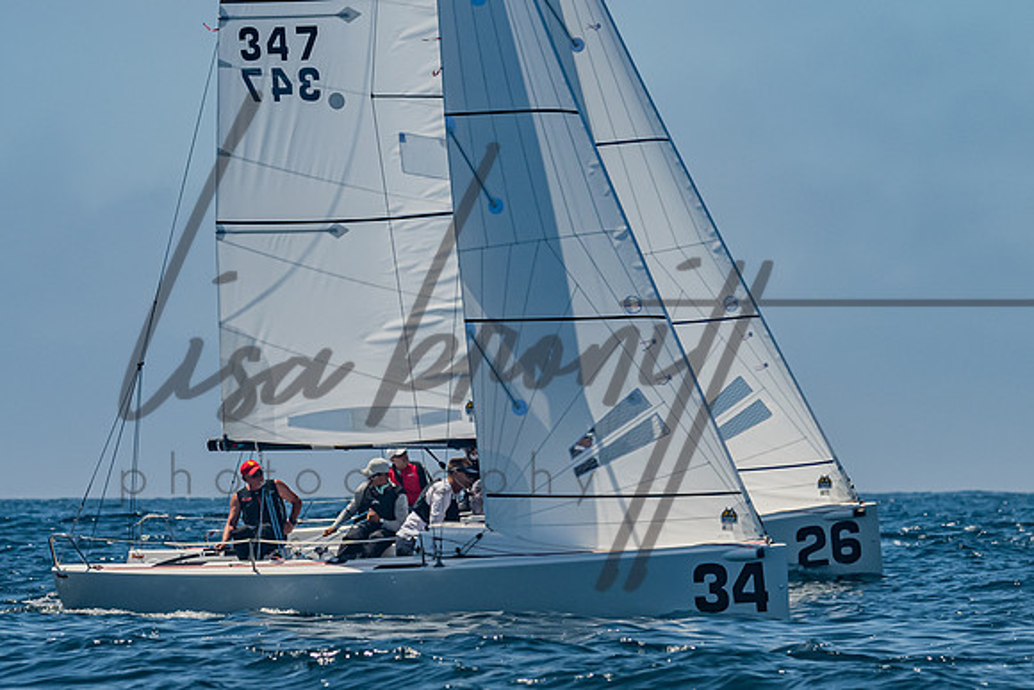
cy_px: 447
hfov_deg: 4.7
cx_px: 552
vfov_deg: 3.1
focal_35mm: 441
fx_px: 12677
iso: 400
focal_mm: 220
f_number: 6.3
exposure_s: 1/3200
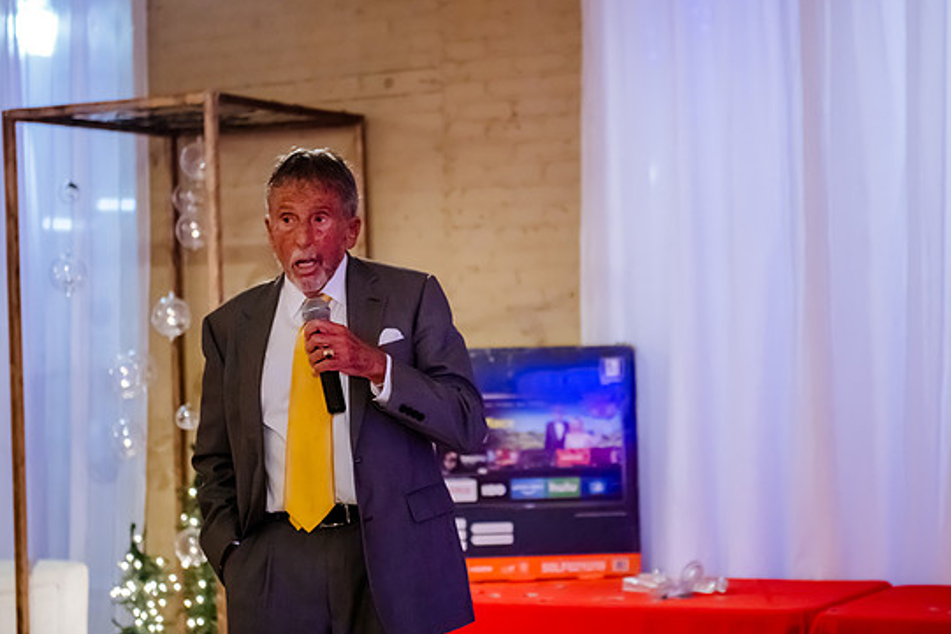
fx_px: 2219
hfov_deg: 24.2
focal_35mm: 84
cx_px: 491
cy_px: 281
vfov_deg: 16.3
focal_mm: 70
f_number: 2.8
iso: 5000
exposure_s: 1/125
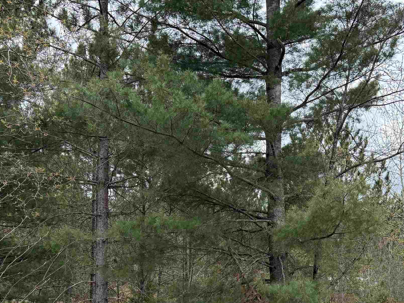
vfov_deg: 30.6
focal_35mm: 46
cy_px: 249
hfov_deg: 41.2
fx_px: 537
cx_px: 221
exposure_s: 1/2525
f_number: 1.78
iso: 100
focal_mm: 6.76
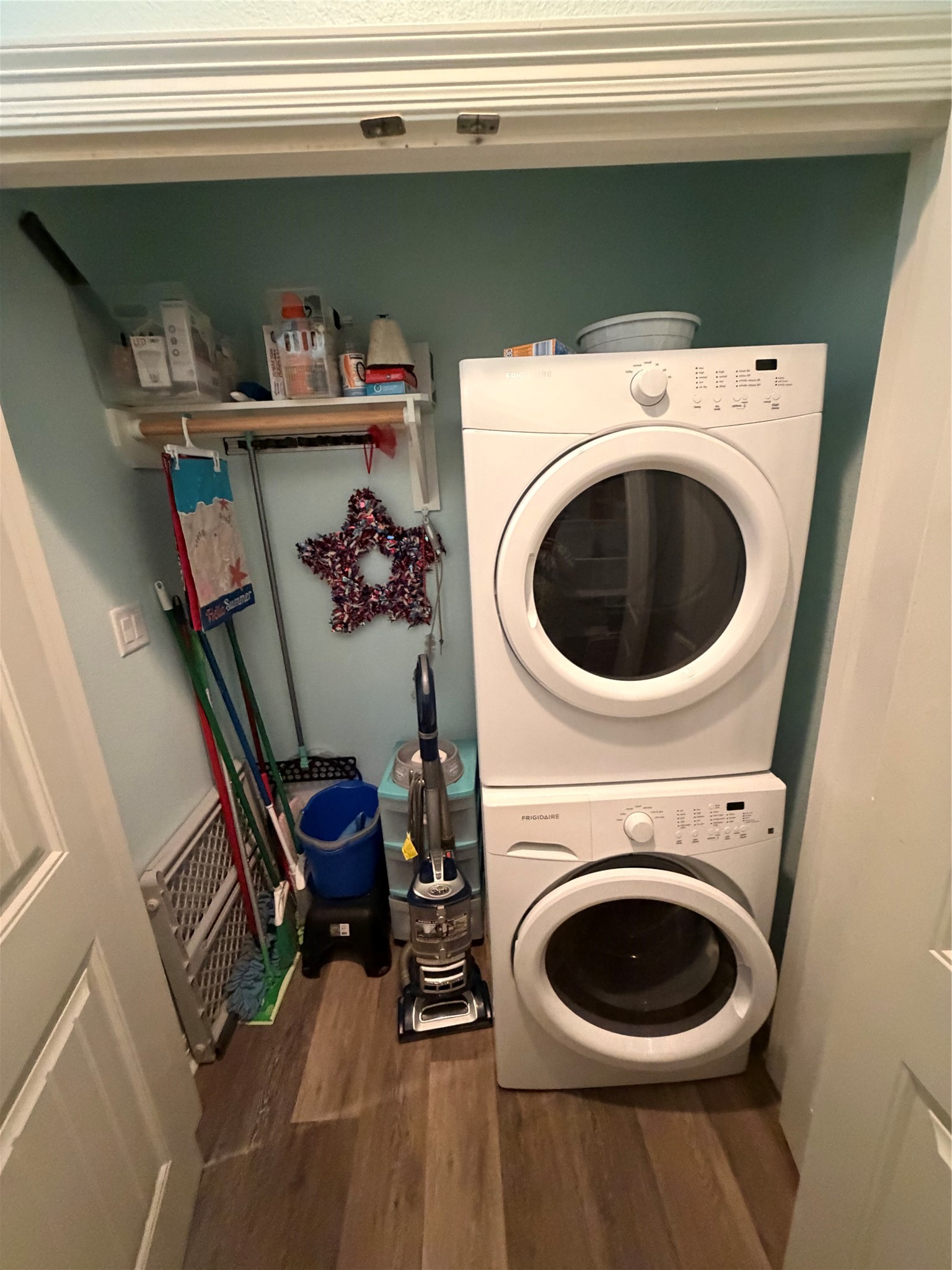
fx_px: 513
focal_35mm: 14
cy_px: 635
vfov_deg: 102.1
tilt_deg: -16.2
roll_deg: +3.5
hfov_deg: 85.7
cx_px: 476
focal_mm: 2.22
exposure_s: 1/60
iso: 1250
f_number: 2.2
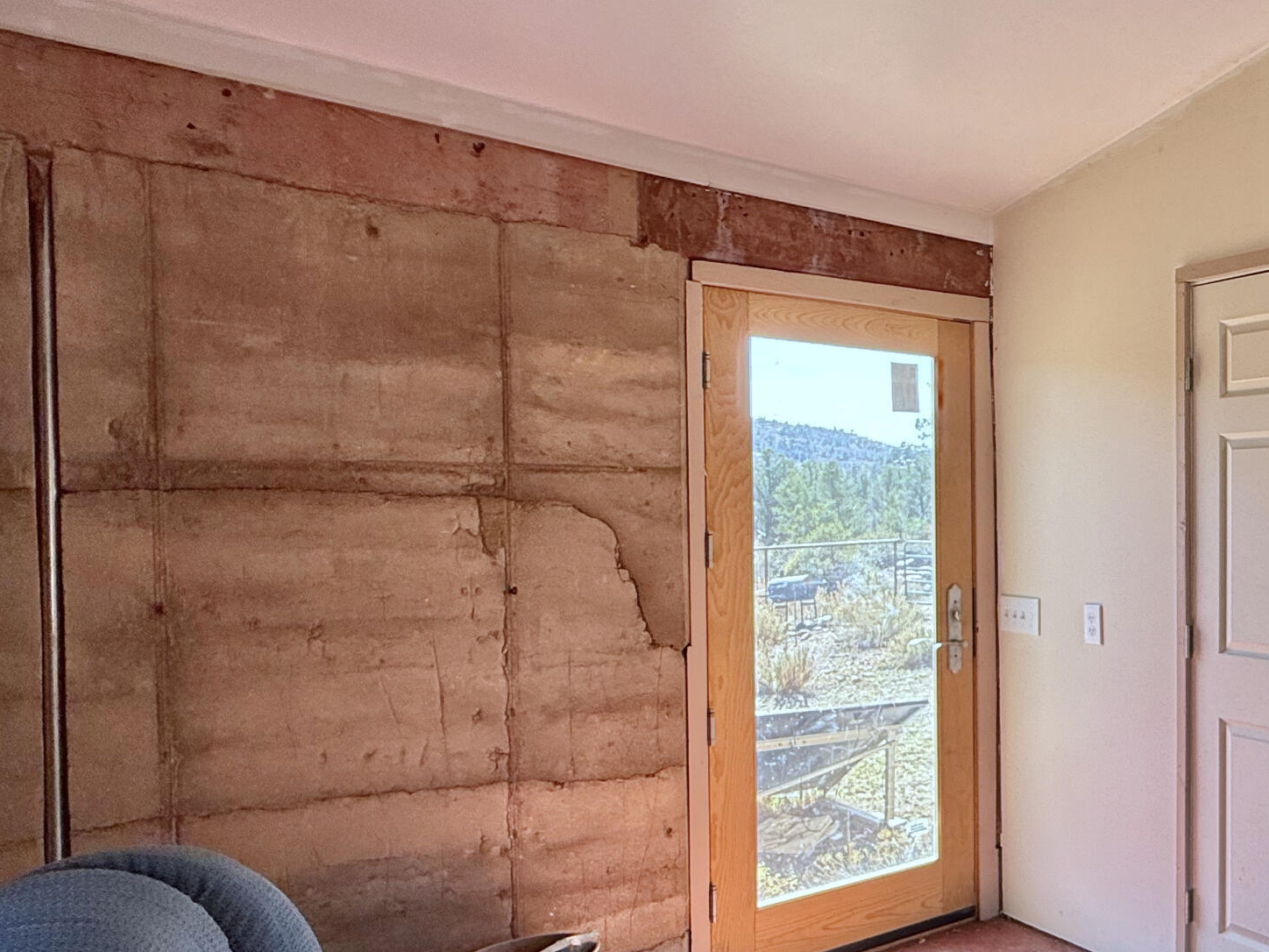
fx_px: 1063
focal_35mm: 29
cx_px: 1234
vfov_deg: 48.1
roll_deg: +0.3
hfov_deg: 51.1
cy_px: 530
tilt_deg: -1.3
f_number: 2.2
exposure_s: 1/161
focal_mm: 2.22
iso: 64
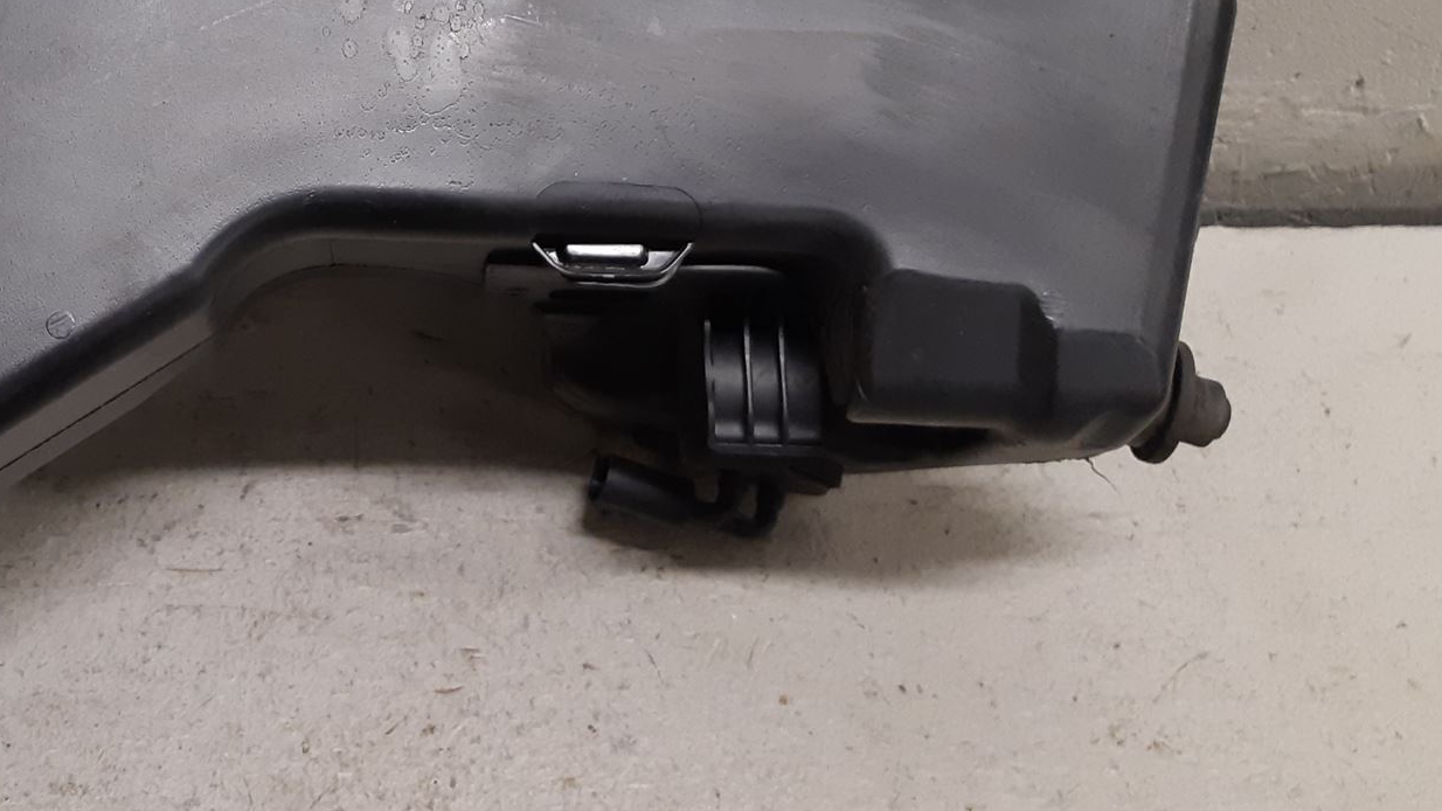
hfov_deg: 41.9
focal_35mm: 47
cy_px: 64
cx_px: 303
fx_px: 1797
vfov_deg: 24.6
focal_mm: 3.93
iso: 160
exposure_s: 1/50
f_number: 1.7
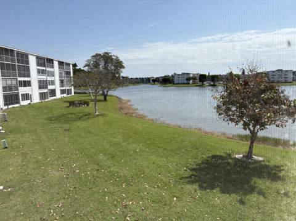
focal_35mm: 26
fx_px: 222
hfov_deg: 67.4
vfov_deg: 53.0
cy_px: 110
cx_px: 148
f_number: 1.6
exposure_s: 1/3623
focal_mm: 5.96
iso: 50
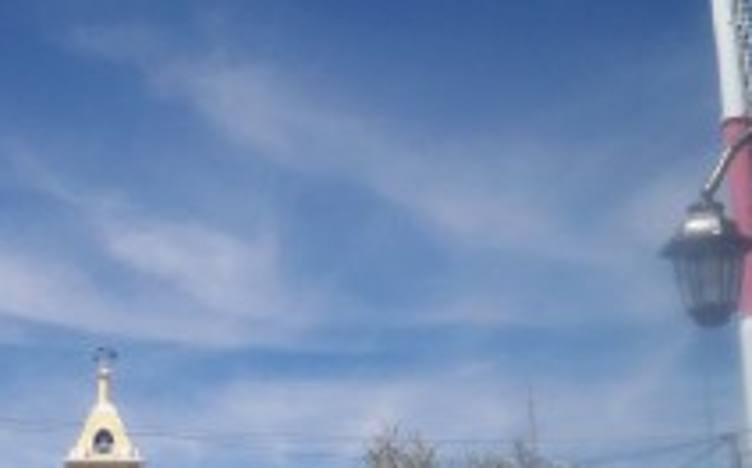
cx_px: 103
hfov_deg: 28.5
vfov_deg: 18.4
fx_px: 1433
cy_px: 379
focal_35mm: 70
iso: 80
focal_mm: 6.3
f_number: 4.7
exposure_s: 1/800
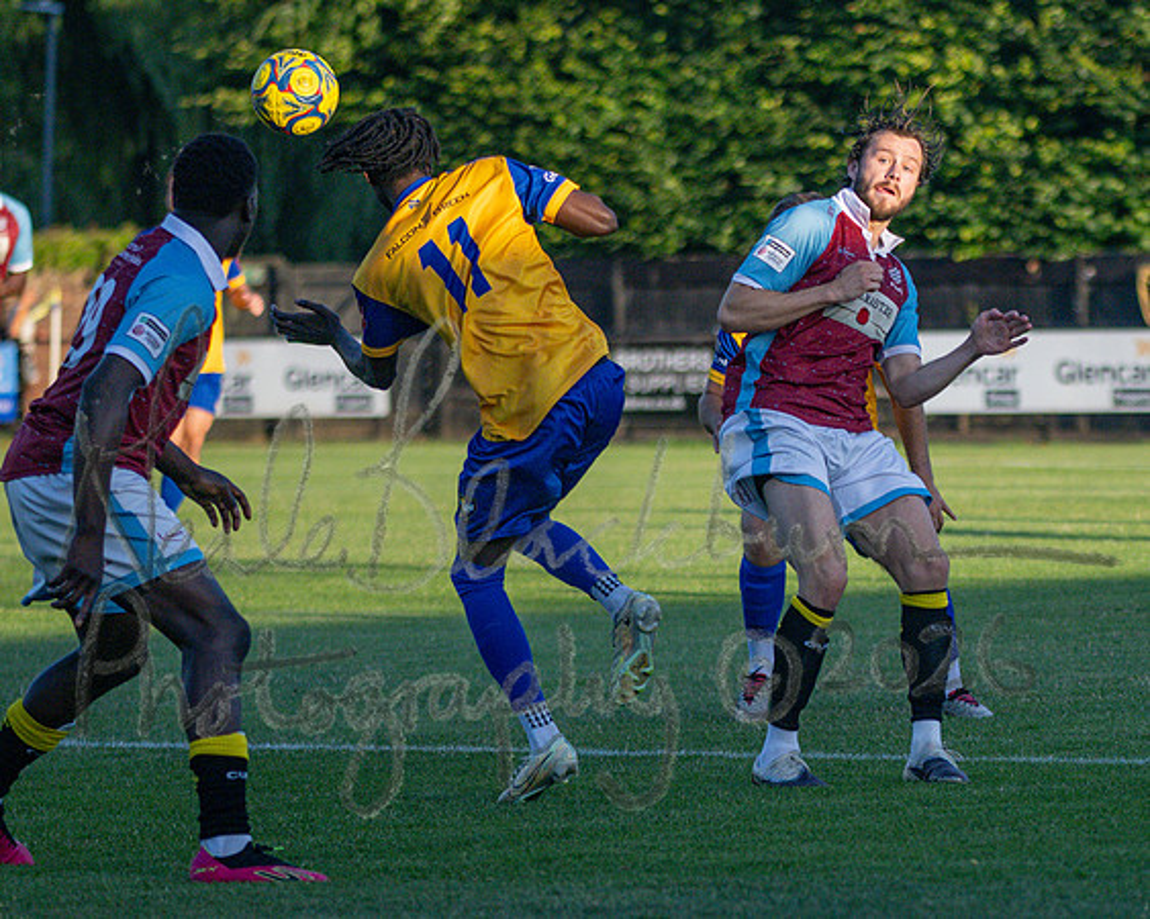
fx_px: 9286
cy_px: 559
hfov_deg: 7.1
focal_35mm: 273
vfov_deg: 5.7
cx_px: 929
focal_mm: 120
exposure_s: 1/4000
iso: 400
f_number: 2.8
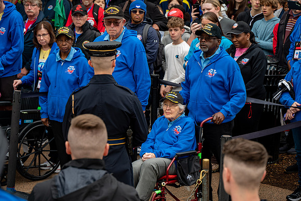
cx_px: 150
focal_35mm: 115
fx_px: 961
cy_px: 100
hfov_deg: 17.8
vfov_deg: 11.9
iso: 400
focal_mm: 115
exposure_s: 1/100
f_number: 6.3
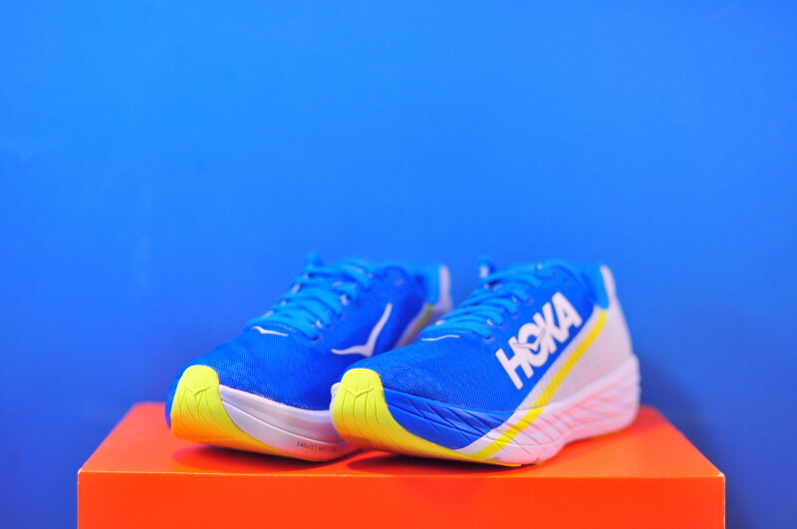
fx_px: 1658
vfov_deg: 18.1
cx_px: 398
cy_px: 264
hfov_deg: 27.0
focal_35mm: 75
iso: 250
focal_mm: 50
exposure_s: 1/320
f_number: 2
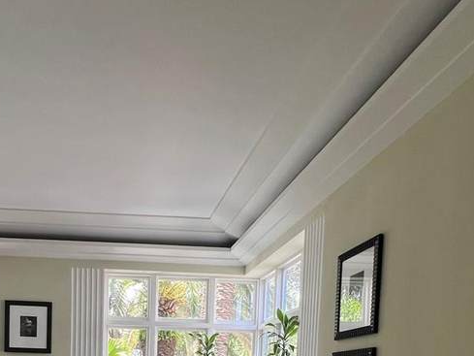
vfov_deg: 33.5
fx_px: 466
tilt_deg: -6.3
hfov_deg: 52.4
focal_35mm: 34
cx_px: 140
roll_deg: -2.4
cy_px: 434
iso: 50
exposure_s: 1/99
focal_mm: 1.57
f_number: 1.8
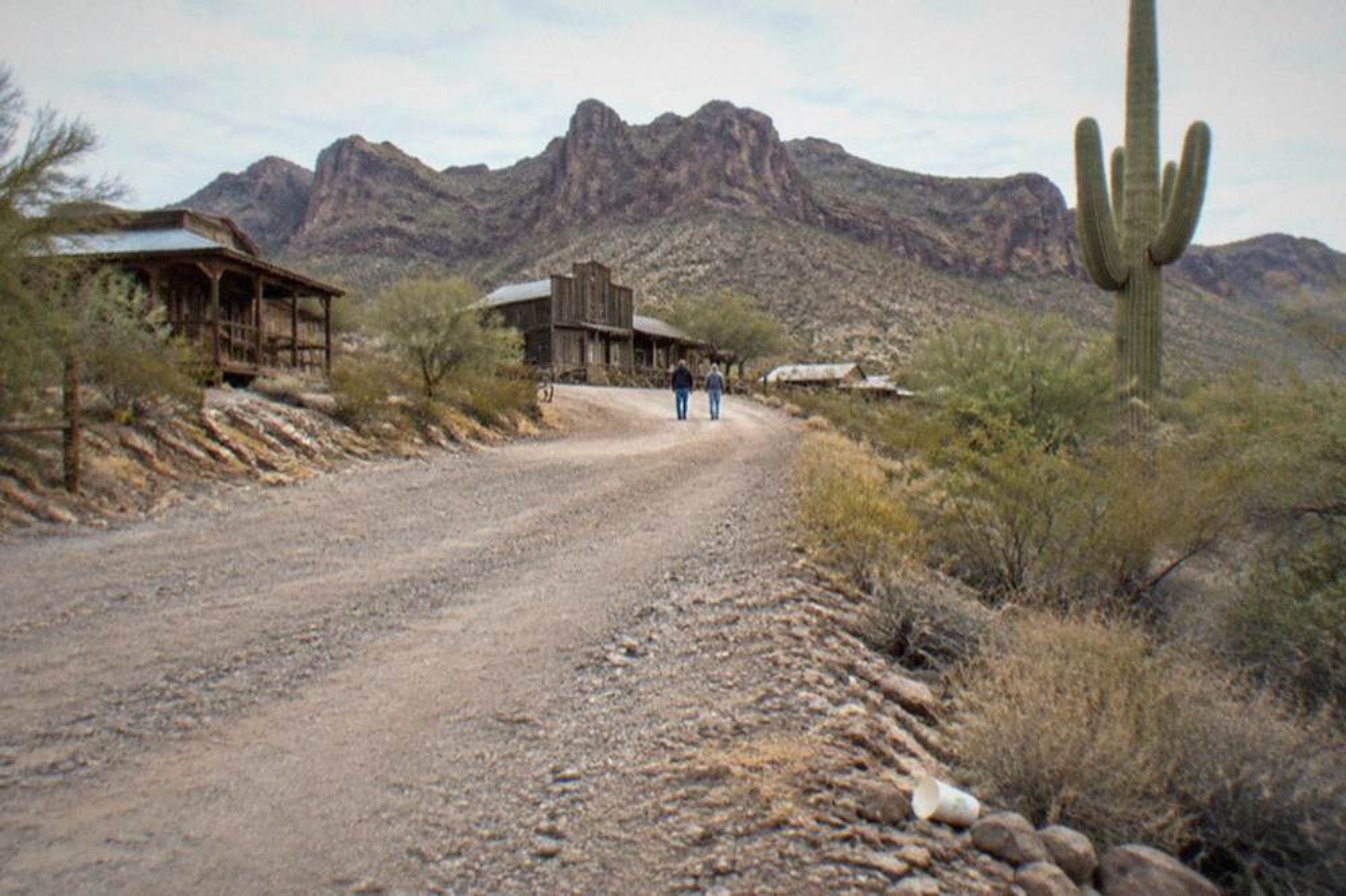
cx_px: 673
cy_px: 448
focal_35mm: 37
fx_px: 1383
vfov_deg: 35.9
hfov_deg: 51.9
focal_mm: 37
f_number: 4.5
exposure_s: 1/2000
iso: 200
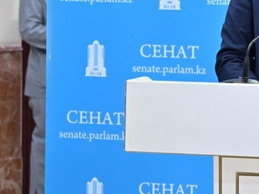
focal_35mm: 222
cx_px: 325
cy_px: -50
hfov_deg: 8.8
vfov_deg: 6.7
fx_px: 1662
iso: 1600
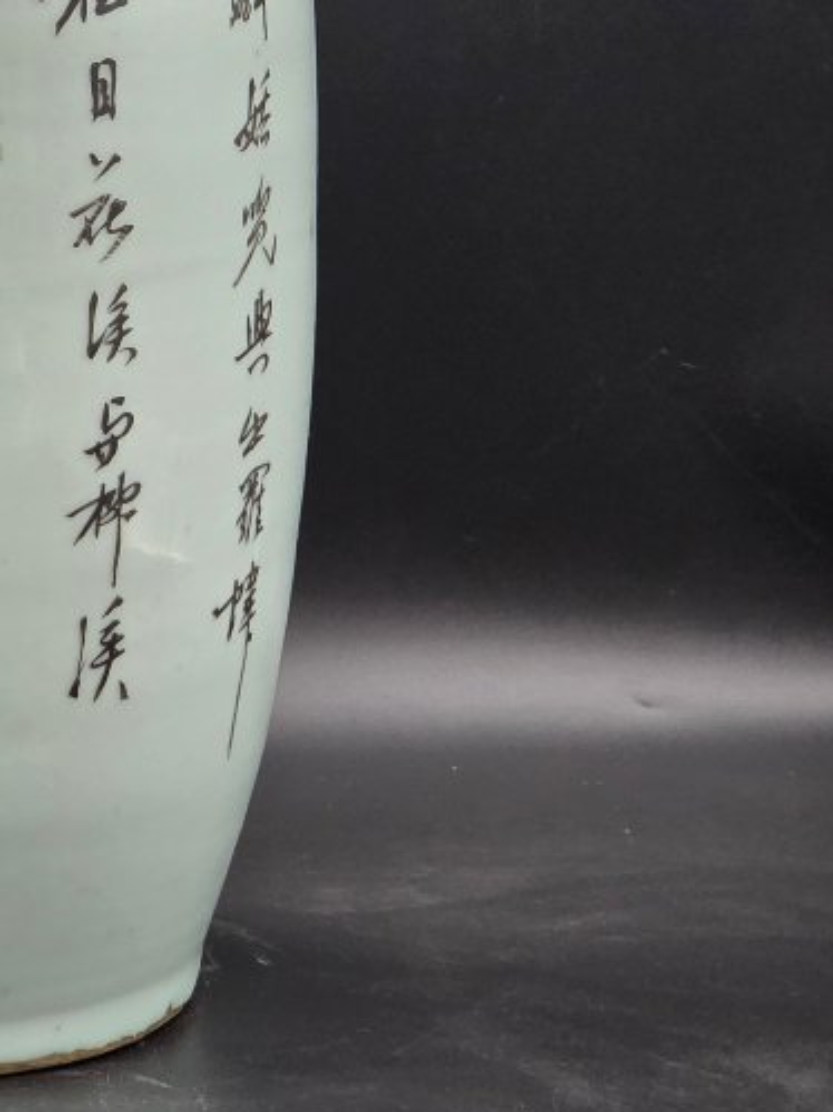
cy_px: 107
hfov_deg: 8.9
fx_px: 5328
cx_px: -102
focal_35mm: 166
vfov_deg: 11.8
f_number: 2.4
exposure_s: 1/55.5
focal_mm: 7.9
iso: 125
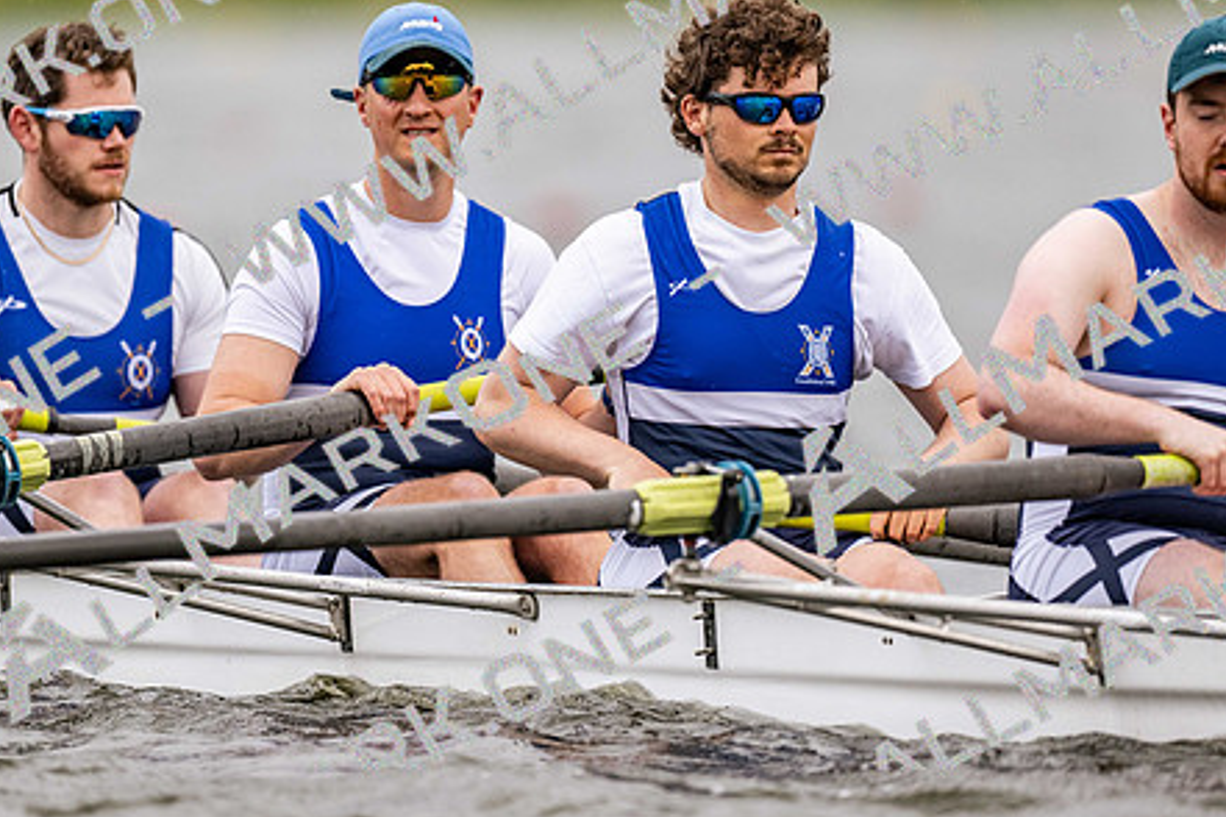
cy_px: 293
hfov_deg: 2.6
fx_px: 26868
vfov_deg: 1.7
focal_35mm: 789
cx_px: 564
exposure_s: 1/2500
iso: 800
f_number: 4
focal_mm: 600
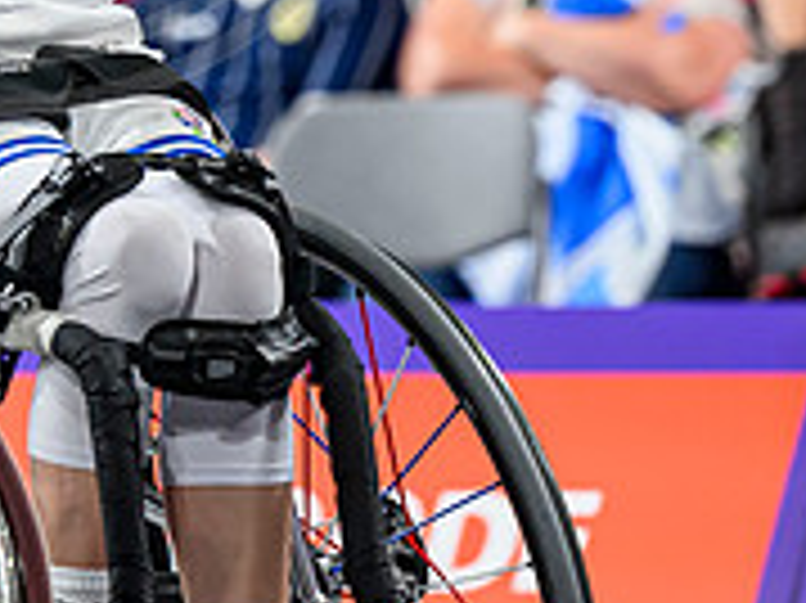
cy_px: -484
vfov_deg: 2.1
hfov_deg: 2.8
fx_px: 16567
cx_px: -383
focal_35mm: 712
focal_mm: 150
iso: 2500
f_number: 3.2
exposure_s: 1/1600
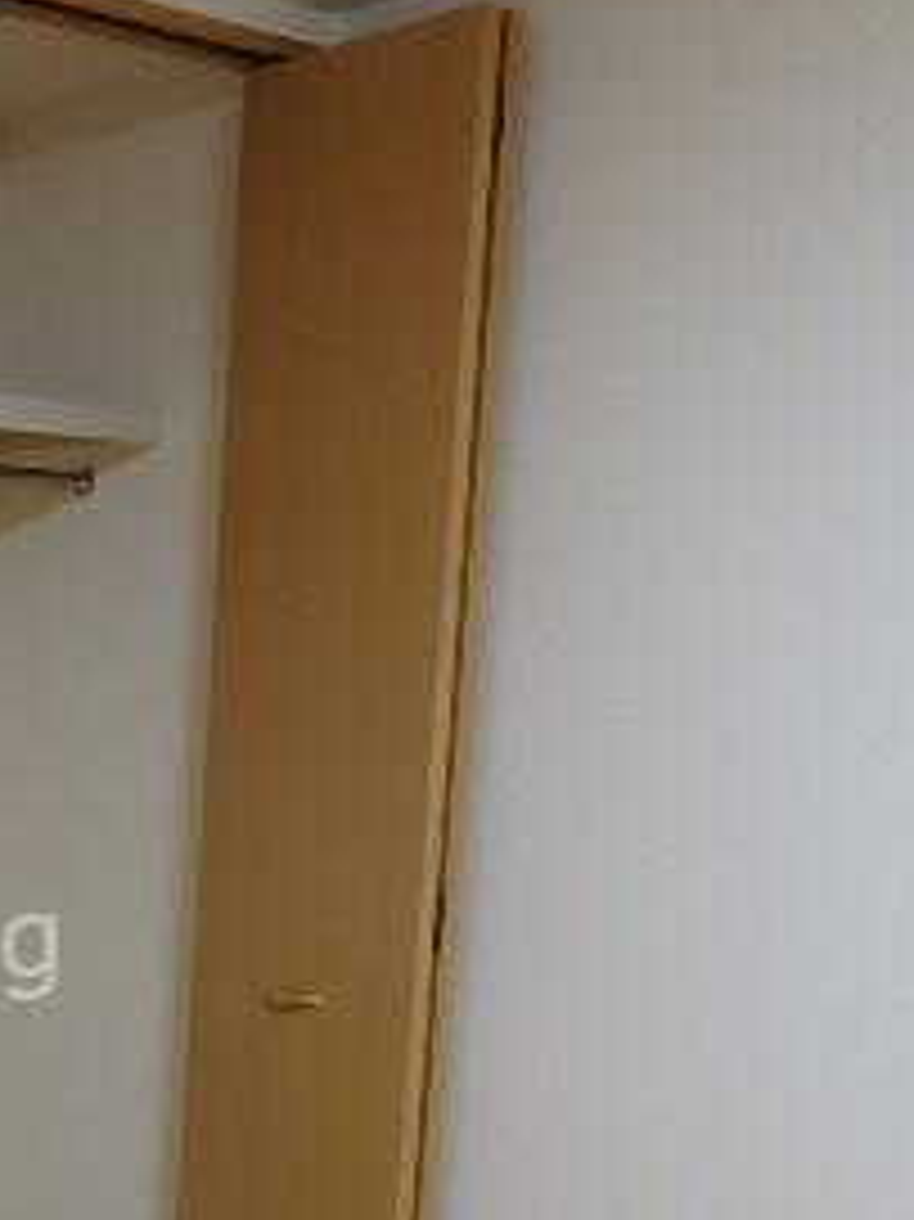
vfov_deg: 32.0
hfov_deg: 22.5
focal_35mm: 59
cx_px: -225
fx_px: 2079
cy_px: 945
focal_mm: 4.5
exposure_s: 1/30
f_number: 3
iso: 250
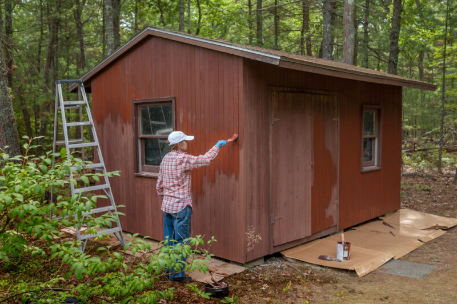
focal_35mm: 50
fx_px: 634
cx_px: 228
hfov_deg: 39.6
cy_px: 152
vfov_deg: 26.9
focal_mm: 50
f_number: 4
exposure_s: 1/250
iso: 200
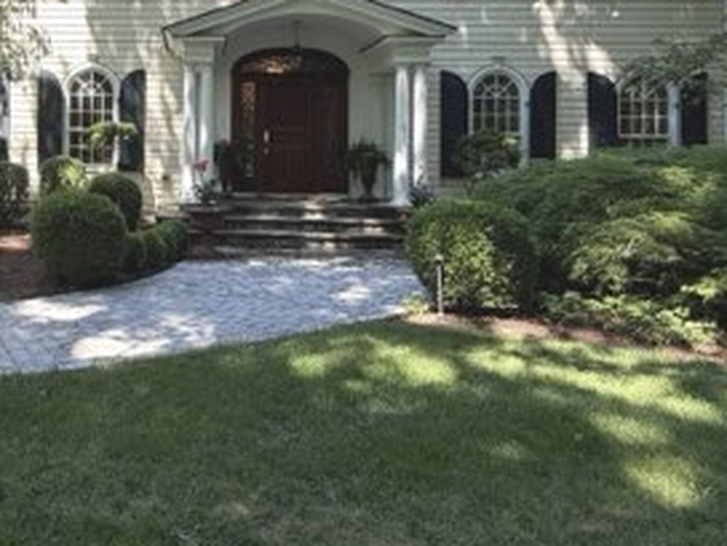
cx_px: 155
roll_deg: -0.1
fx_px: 693
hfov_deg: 52.1
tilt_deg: +1.1
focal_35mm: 33
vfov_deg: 41.6
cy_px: 134
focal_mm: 2.22
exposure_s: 1/383
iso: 50
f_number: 2.2
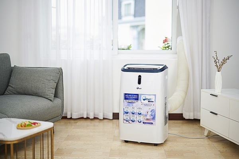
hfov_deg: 39.6
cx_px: 120
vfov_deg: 27.0
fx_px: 332
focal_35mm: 50
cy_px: 80
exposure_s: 1/160
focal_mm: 50
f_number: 1.4
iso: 31
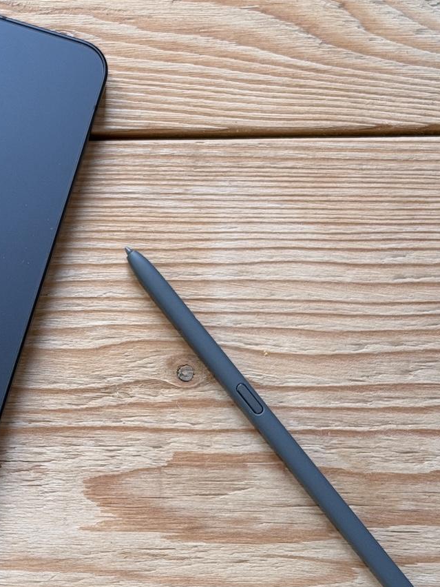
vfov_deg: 18.4
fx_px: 1813
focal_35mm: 107
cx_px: -1
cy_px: 358
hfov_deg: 13.6
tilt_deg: -80.6
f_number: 1.78
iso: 100
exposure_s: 1/70
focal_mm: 6.76
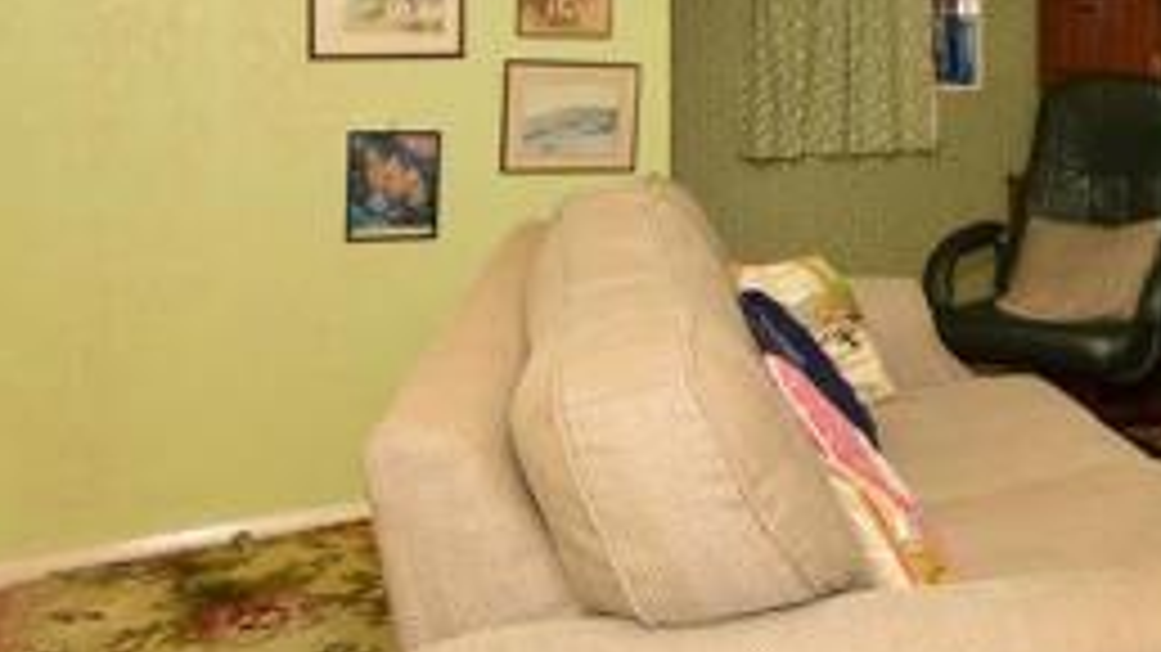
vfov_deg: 28.3
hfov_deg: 46.0
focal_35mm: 40
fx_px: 1231
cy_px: 38
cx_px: 1030
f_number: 7.1
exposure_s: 1/60
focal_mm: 10
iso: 400
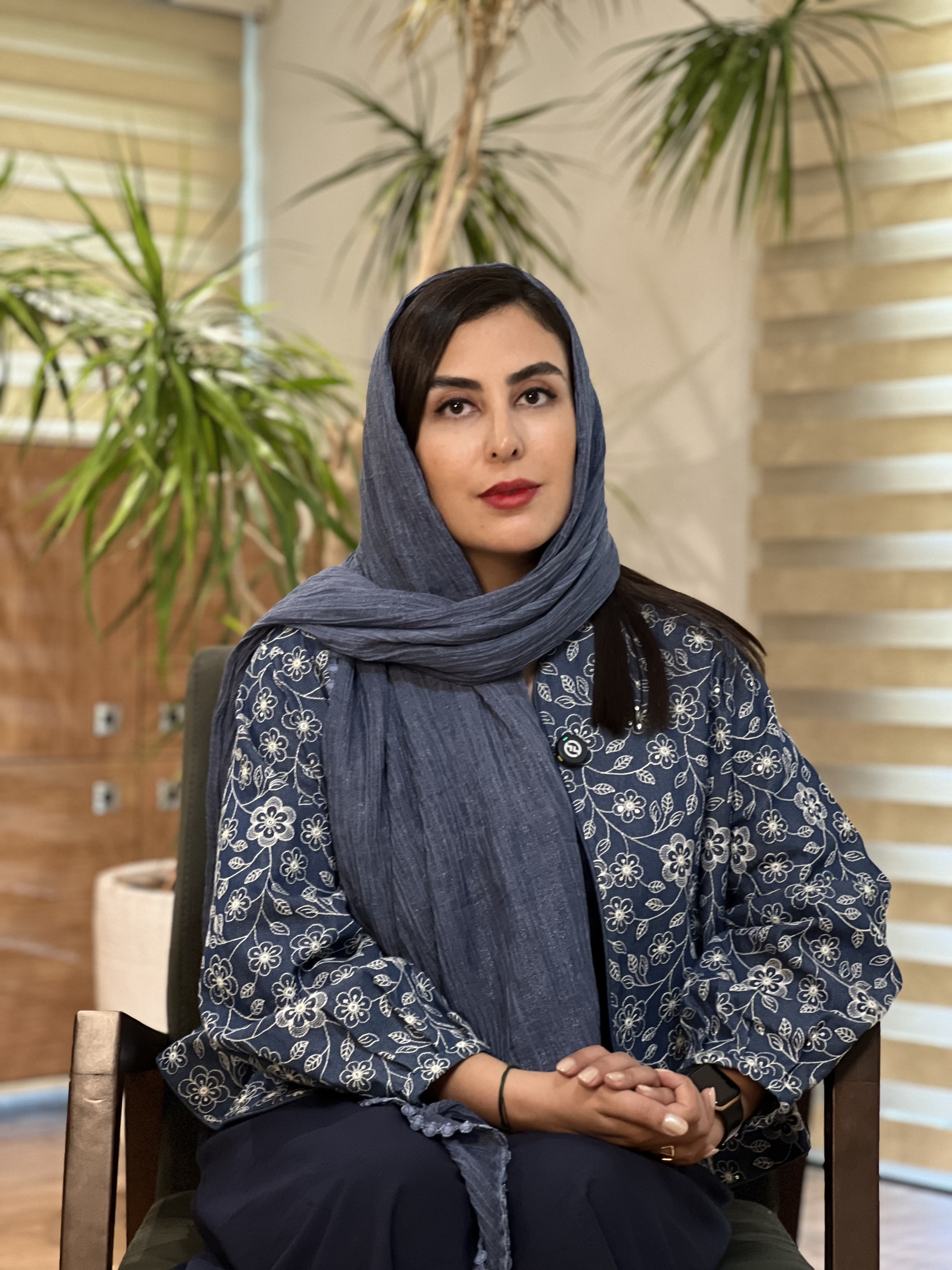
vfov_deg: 25.3
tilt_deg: +0.2
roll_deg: -0.8
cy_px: 635
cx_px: 476
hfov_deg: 19.1
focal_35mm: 77
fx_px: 2824
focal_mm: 9
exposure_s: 1/33
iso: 400
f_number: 2.8
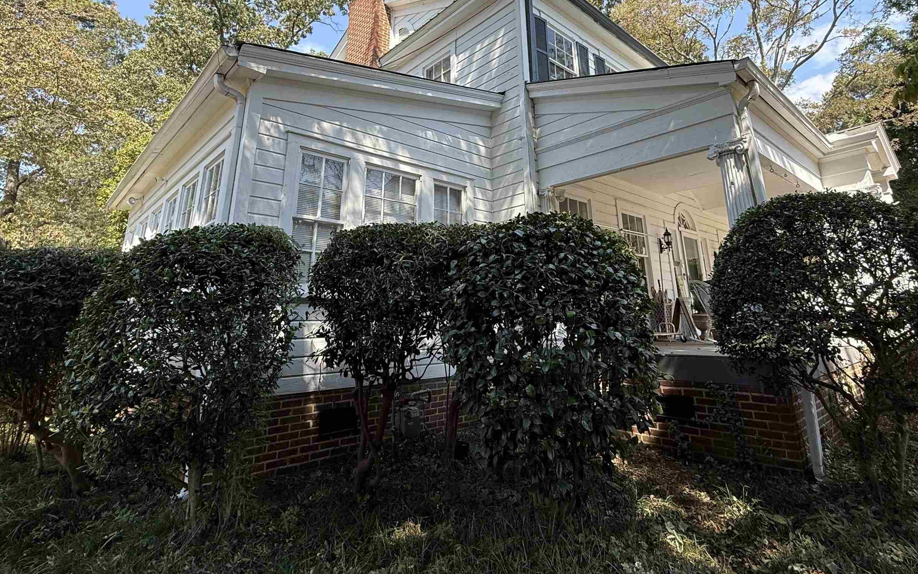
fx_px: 475
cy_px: 177
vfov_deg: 60.3
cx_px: 479
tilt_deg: +17.9
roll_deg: +0.6
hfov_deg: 87.9
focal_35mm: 19
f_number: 2.2
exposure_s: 1/370
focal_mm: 2.22
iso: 50
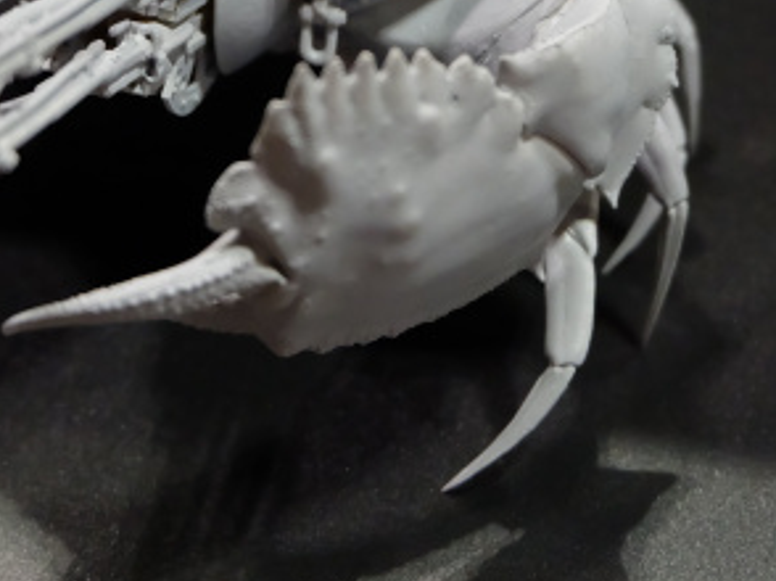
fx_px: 2755
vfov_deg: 11.9
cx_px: 227
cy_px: 9
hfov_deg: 16.0
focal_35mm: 123
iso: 3200
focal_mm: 31
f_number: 4.7
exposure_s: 1/40
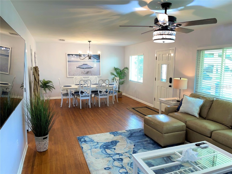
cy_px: 87
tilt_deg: -8.0
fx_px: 174
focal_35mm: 26
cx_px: 116
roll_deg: -0.1
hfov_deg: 67.3
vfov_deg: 53.1
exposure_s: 1/23
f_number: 1.6
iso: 40
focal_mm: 5.1
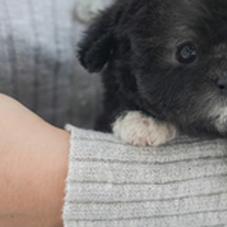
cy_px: 67
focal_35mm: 201
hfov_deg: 8.6
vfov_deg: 8.7
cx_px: 235
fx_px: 1491
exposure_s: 1/320
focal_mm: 59
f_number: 4
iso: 1250
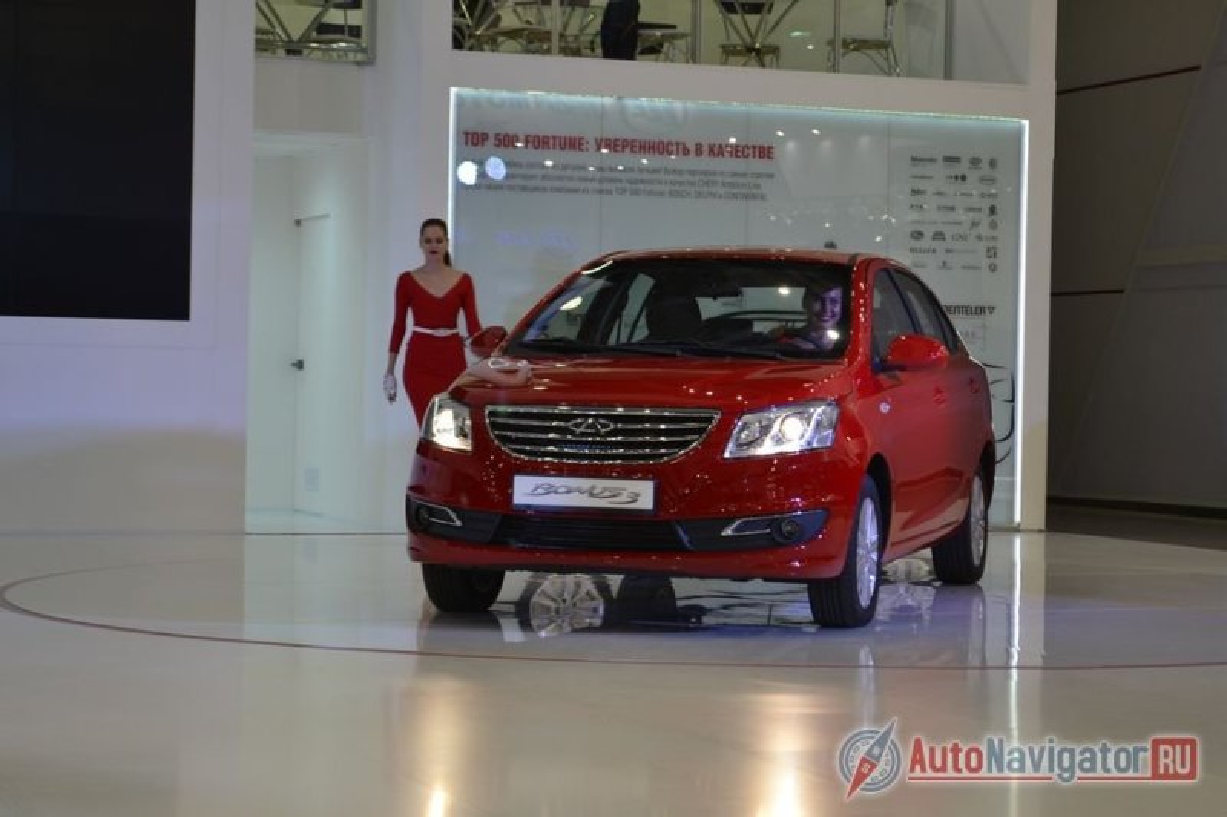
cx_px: 614
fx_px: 2811
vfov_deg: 16.5
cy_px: 408
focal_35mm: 82
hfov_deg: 24.6
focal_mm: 55
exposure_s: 1/60
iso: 400
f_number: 5.6
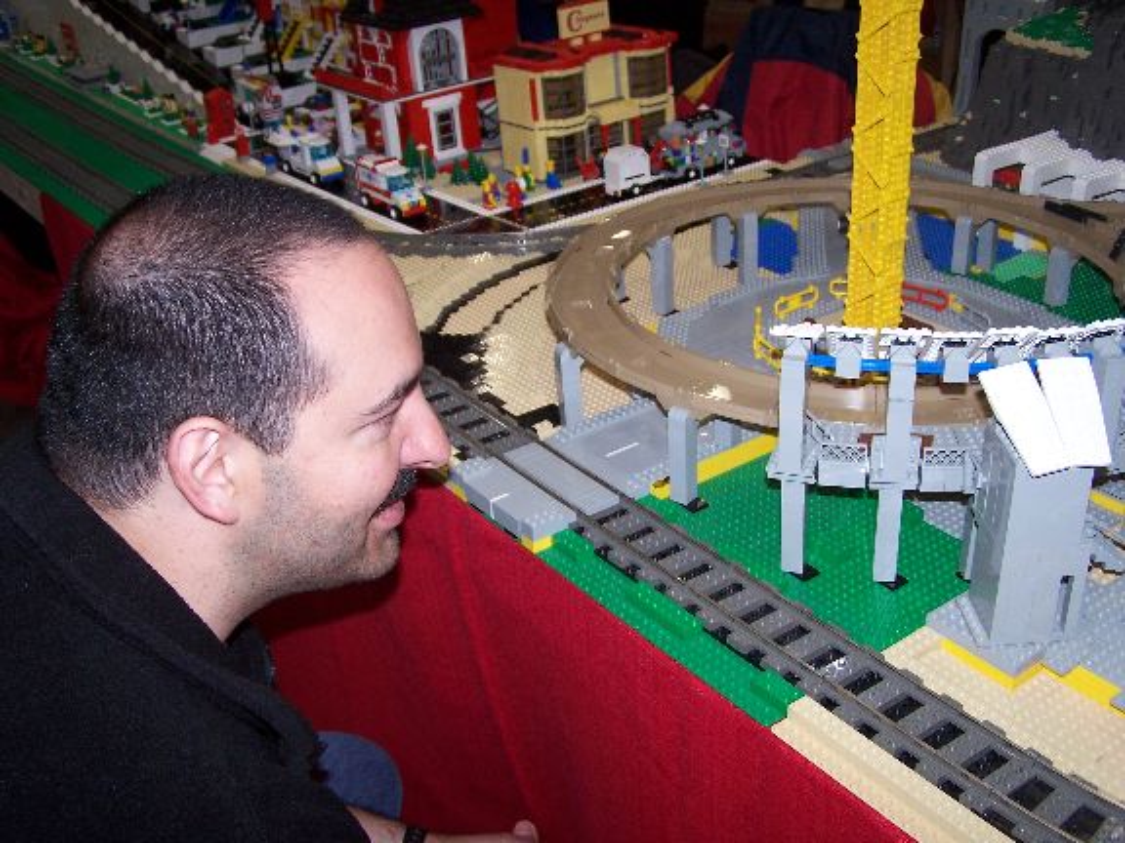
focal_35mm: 40
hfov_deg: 46.8
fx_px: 1300
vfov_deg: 36.0
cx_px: 562
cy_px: 422
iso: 140
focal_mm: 6.7
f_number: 2.8
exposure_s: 1/60
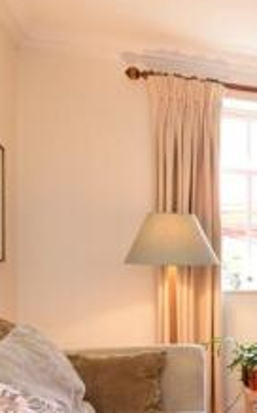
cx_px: 463
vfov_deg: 42.5
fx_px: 516
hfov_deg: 20.1
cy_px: 295
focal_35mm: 46
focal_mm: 10
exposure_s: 1/13
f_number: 8
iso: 400
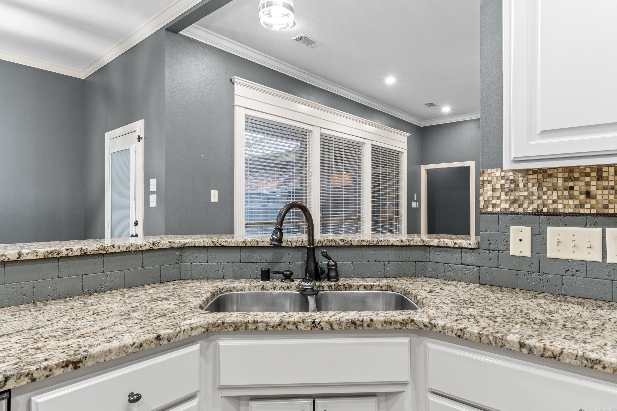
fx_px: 357
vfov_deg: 59.8
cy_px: 206
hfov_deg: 81.6
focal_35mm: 21
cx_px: 308
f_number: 8
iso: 400
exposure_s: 1.3
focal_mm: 13.9
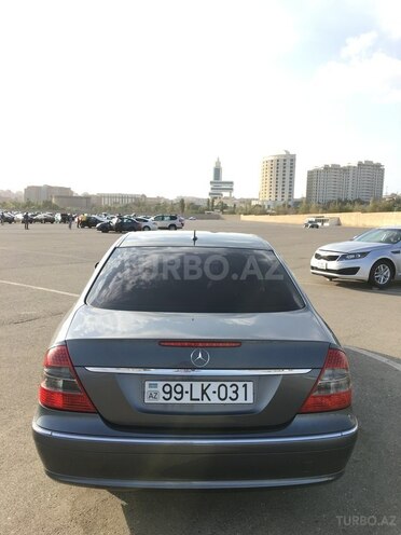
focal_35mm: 29
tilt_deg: -6.3
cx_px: 200
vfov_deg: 61.7
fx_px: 448
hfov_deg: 48.2
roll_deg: +0.1
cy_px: 268
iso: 25
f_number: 2.2
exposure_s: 1/519
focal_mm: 4.15
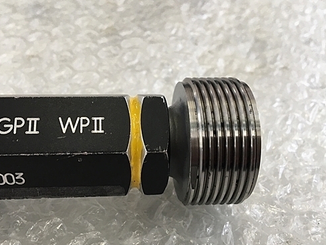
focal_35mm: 38
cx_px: 148
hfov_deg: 48.9
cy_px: 141
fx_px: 358
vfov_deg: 37.6
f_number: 2.2
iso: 25
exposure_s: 1/30
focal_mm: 4.15
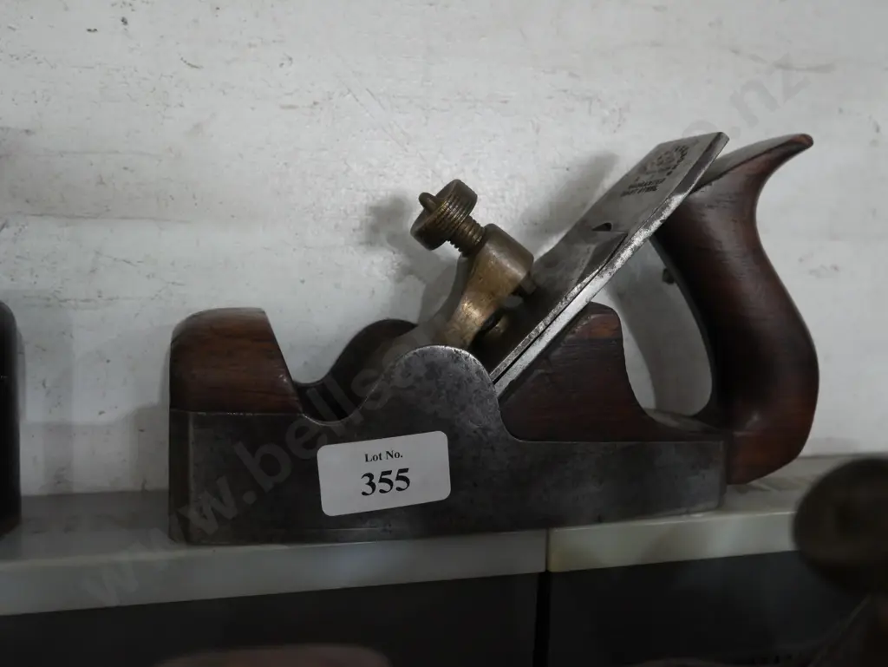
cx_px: 444
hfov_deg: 53.9
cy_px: 334
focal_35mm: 34
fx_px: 873
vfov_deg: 41.8
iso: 2500
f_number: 4
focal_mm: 17
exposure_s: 1/60
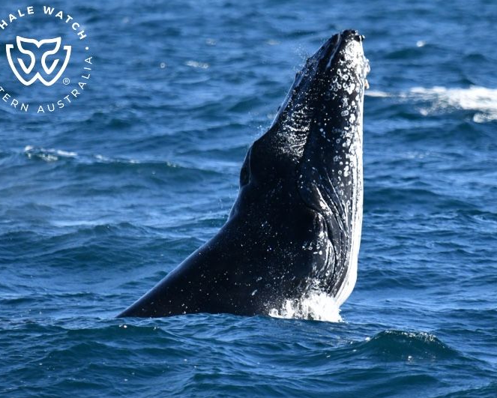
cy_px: 199
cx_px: 283
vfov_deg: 2.3
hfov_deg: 2.8
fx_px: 9992
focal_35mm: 679
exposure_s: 1/8000
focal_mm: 600
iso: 2800
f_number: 6.3
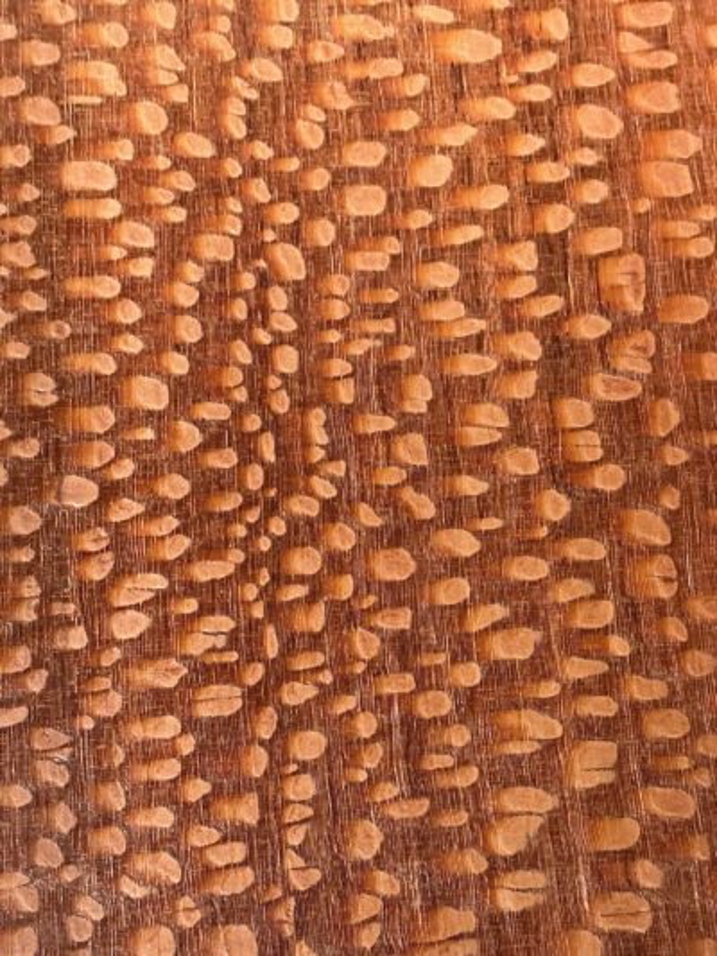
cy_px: 478
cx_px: 358
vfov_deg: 61.6
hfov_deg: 48.2
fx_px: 801
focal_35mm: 29
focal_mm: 3
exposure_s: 1/50
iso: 64
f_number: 1.8
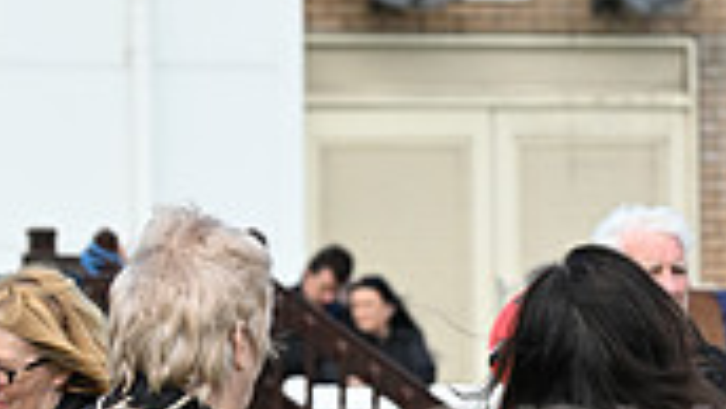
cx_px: 861
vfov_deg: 2.6
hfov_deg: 4.7
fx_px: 8822
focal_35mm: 458
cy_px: 715
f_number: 5.6
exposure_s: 1/1250
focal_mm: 130
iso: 500
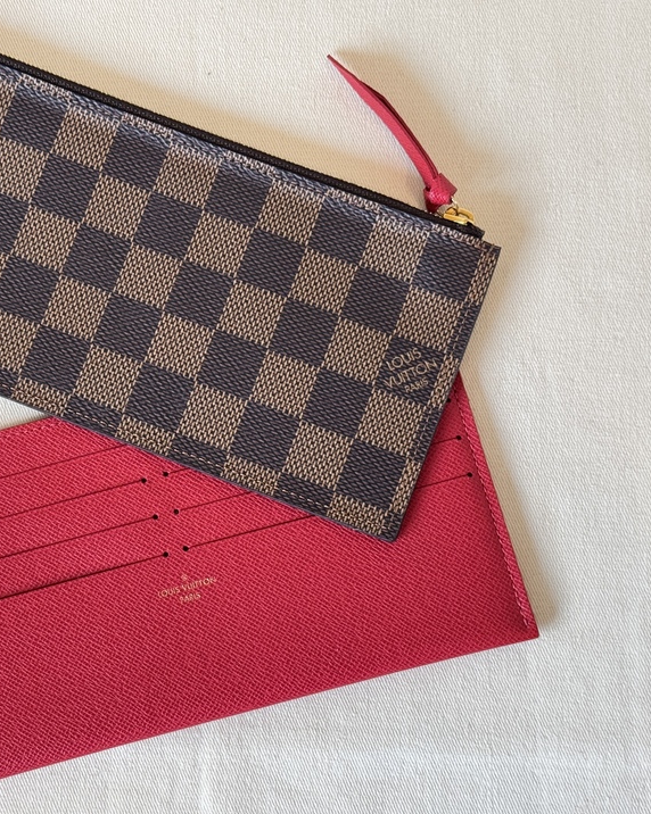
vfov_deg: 28.7
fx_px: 1591
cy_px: 425
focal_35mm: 66
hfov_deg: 22.9
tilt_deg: -81.9
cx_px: 156
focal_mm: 6.76
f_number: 1.78
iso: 160
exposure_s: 1/50
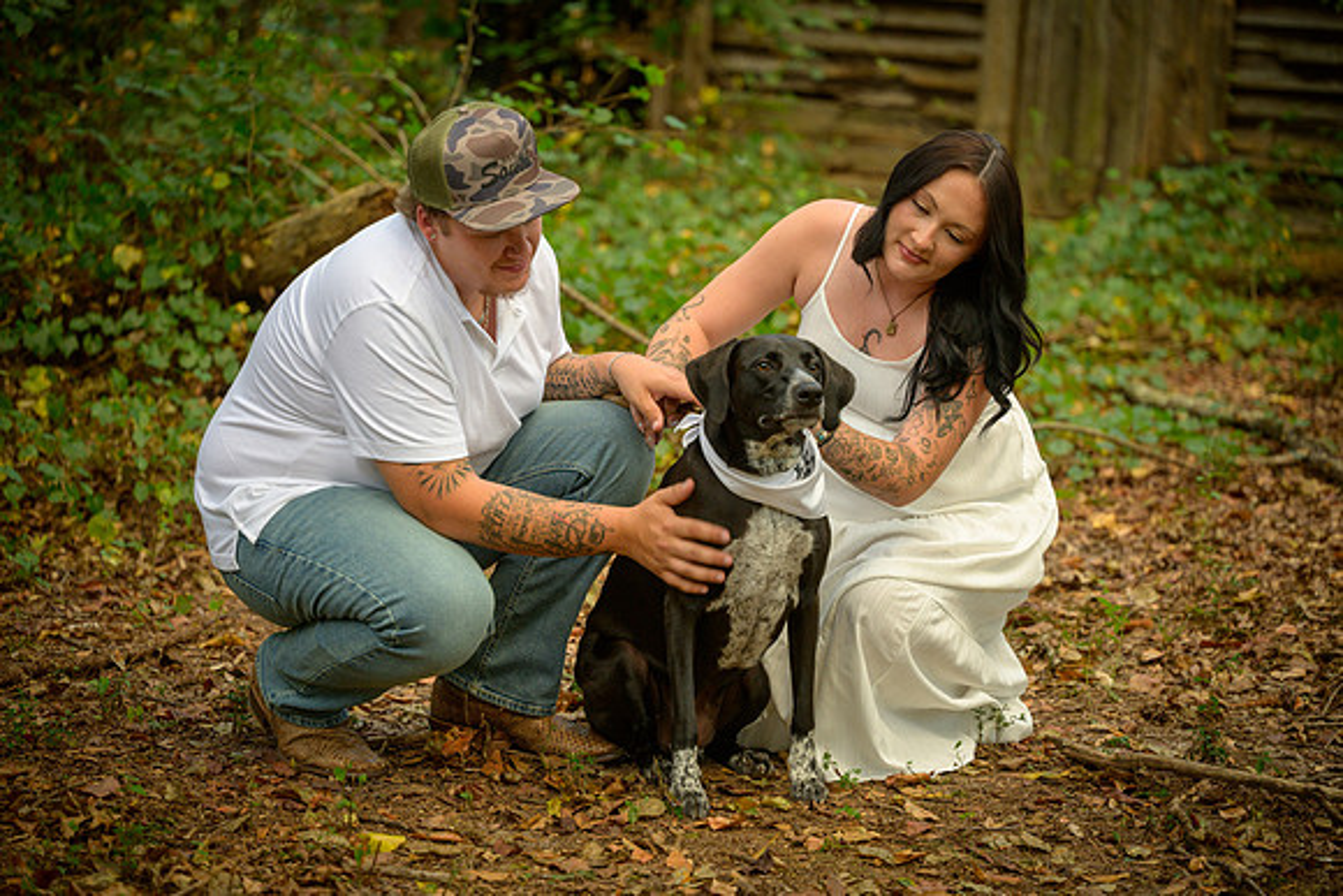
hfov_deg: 19.5
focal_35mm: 105
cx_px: 672
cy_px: 448
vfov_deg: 13.0
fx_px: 3918
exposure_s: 1/125
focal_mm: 105
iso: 1100
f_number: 3.3
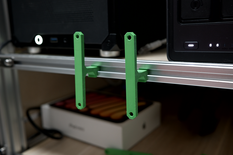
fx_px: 233
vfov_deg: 36.9
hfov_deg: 53.1
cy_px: 78
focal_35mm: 36
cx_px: 116
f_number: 3.5
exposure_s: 1/10
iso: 500
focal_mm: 24
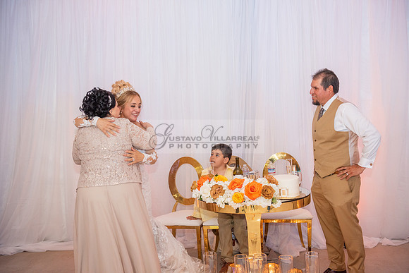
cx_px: 204
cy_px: 136
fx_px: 511
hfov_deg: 43.6
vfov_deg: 29.9
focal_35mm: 45
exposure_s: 1/160
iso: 1000
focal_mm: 45
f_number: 3.5
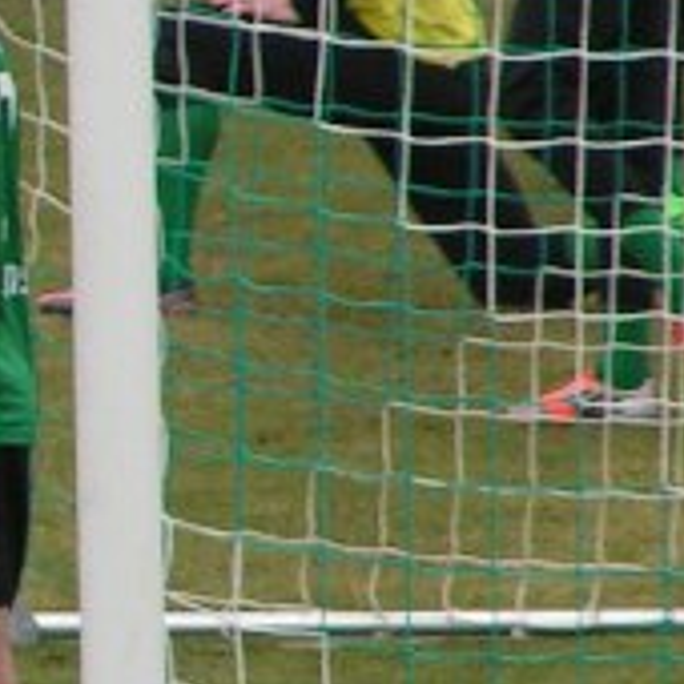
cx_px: -583
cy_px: 262
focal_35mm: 1415
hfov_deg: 1.2
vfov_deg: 1.2
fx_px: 31633
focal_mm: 52
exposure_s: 1/400
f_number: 3.5
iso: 100
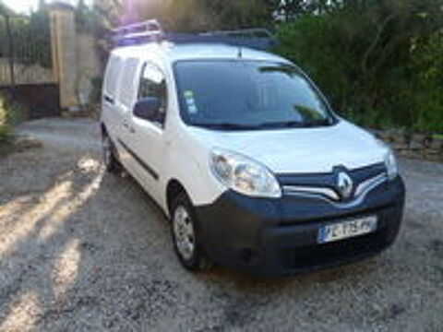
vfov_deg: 46.8
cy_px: 166
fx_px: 384
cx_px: 222
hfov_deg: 60.0
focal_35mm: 30
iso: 80
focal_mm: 5.4
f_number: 2.9
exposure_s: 1/125
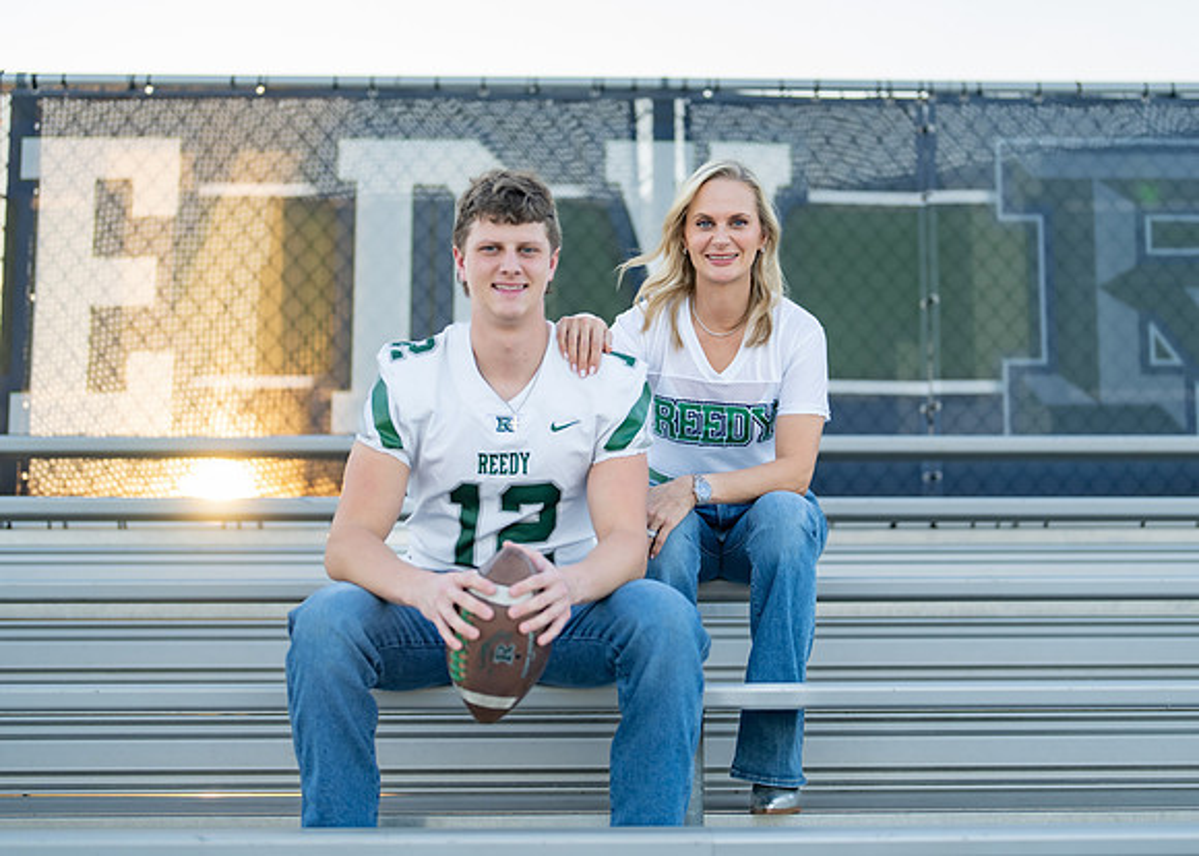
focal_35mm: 64
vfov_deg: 22.2
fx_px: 2182
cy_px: 337
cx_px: 687
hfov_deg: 30.7
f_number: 1.2
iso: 100
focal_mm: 50
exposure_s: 1/1250
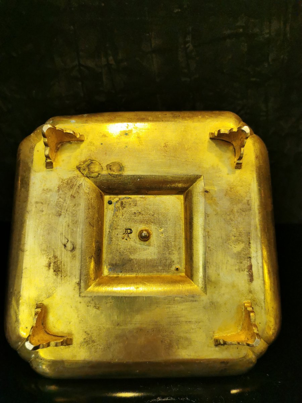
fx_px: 314
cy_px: 202
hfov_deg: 51.4
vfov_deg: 65.3
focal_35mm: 27
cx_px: 151
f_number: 1.6
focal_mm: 5.56
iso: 125
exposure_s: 1/100
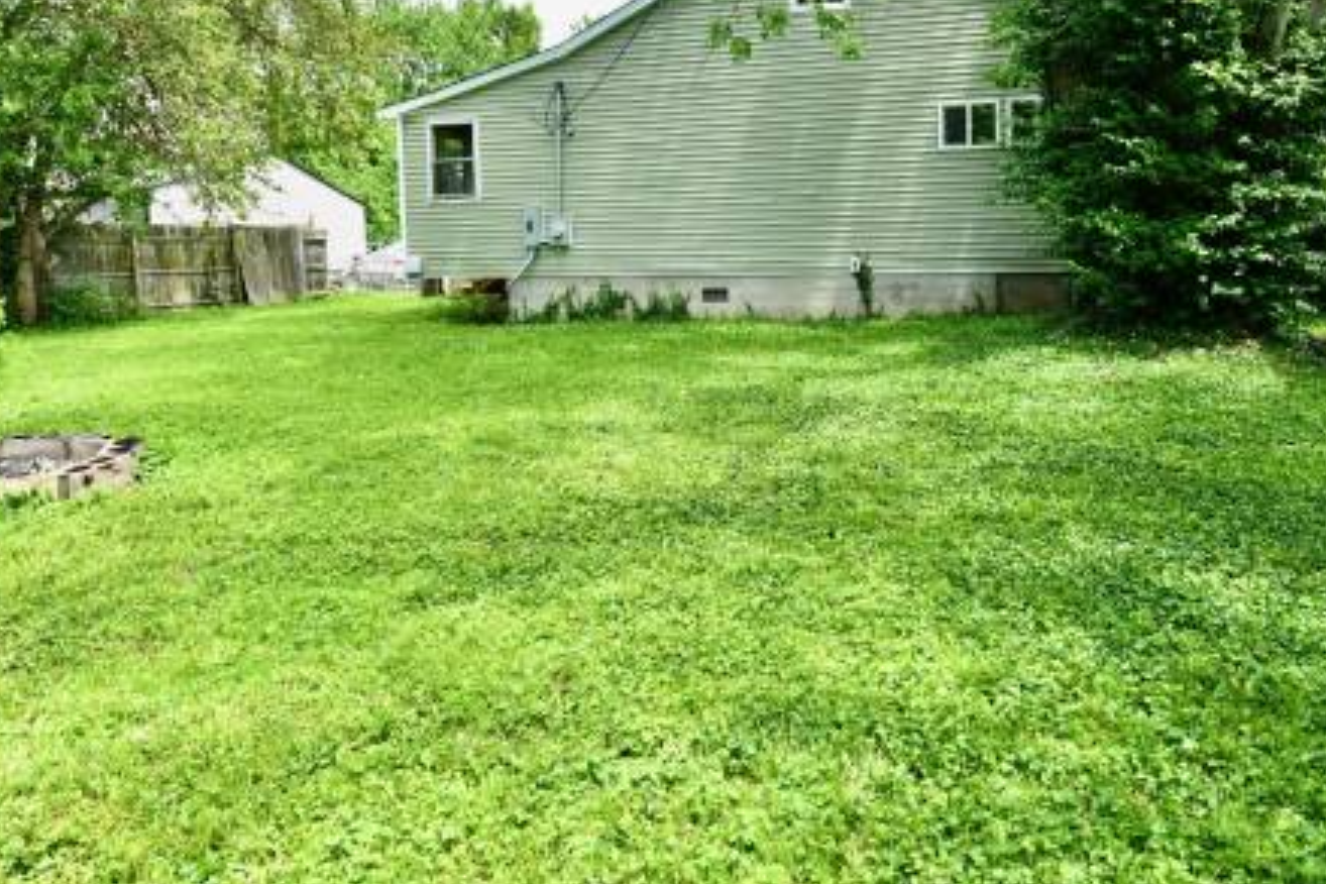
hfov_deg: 73.4
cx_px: 751
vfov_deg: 52.0
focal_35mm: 24
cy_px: 288
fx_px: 884
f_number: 9
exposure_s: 1/320
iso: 640
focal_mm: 14
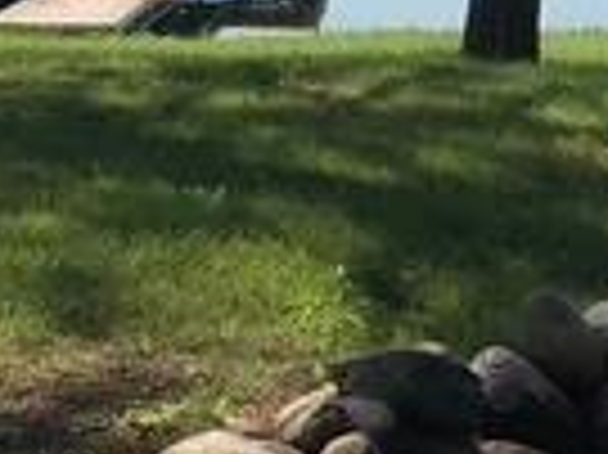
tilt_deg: +1.9
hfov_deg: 14.8
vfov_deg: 10.7
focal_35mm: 133
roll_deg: -0.8
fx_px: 2334
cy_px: -238
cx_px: 459
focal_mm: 3.99
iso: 20
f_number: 1.8
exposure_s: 1/2994
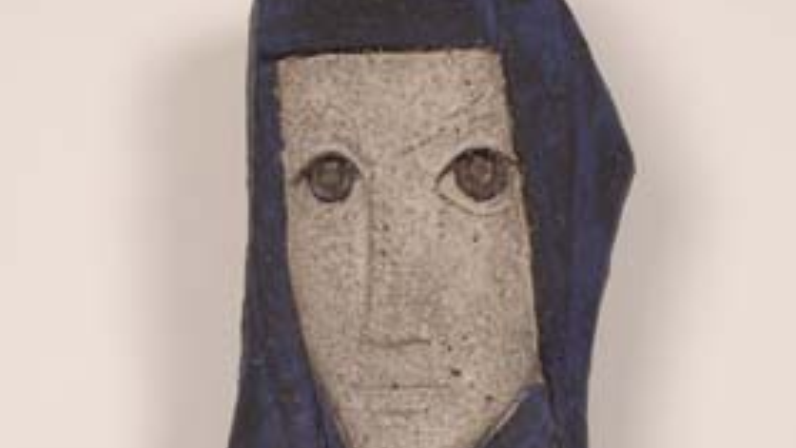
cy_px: 415
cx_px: 398
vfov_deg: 11.2
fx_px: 2275
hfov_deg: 19.8
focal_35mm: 108
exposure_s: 1/4
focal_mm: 45
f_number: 8
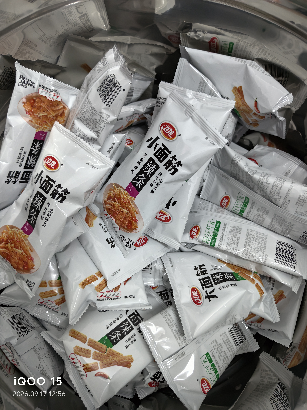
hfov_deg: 58.9
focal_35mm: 23
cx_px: 154
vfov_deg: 73.9
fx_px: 272
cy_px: 205
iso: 620
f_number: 1.88
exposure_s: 1/50
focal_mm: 5.56
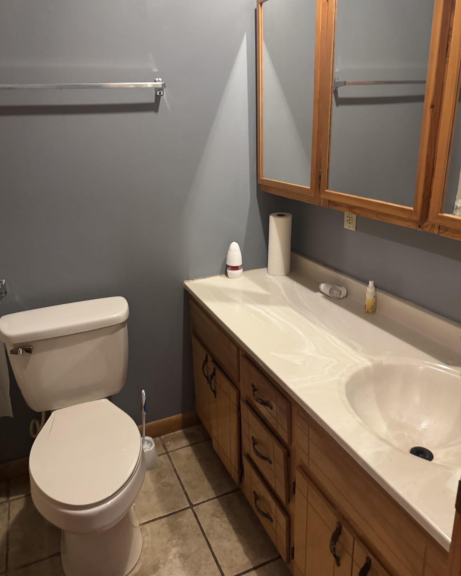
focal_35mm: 26
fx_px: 443
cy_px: 271
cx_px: 223
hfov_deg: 54.9
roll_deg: +3.3
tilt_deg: -19.2
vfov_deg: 66.0
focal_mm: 6.76
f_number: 1.78
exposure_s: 1/40
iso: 800
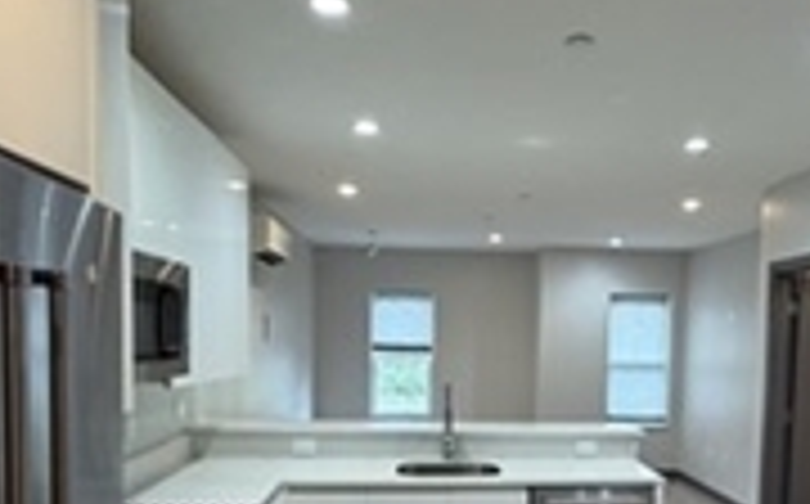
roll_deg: -1.5
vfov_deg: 37.0
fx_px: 728
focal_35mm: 33
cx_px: 508
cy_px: 394
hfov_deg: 57.5
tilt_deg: -2.7
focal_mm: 2.22
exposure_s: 1/120
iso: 320
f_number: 2.2
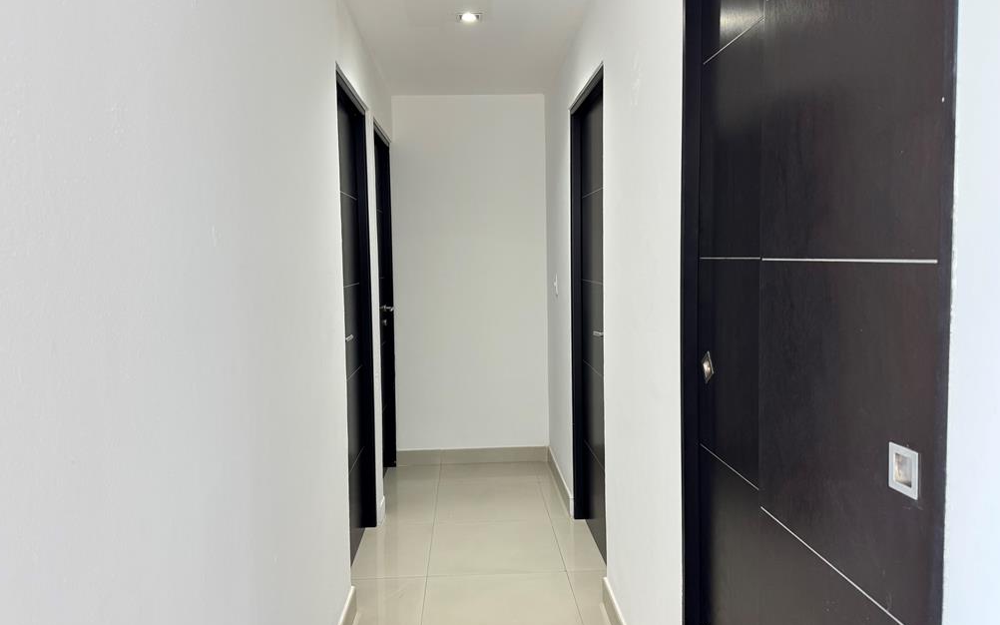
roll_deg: +1.3
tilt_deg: -3.2
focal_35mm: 26
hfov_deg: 70.4
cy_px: 303
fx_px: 709
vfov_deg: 47.6
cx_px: 503
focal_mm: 6.76
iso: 125
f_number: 1.78
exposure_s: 1/60
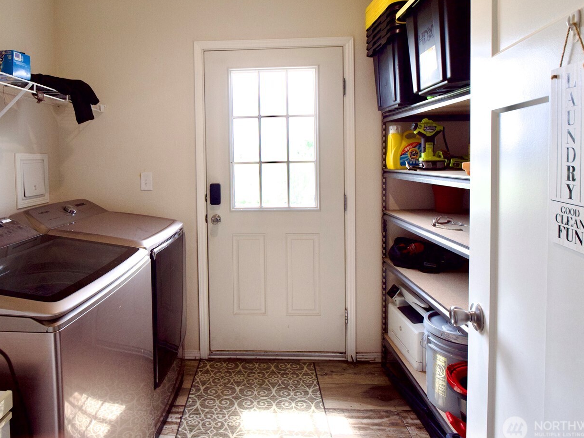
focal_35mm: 21
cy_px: 161
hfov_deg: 78.4
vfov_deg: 62.4
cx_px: 243
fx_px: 354
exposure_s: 1/200
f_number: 4.5
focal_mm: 8
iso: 400
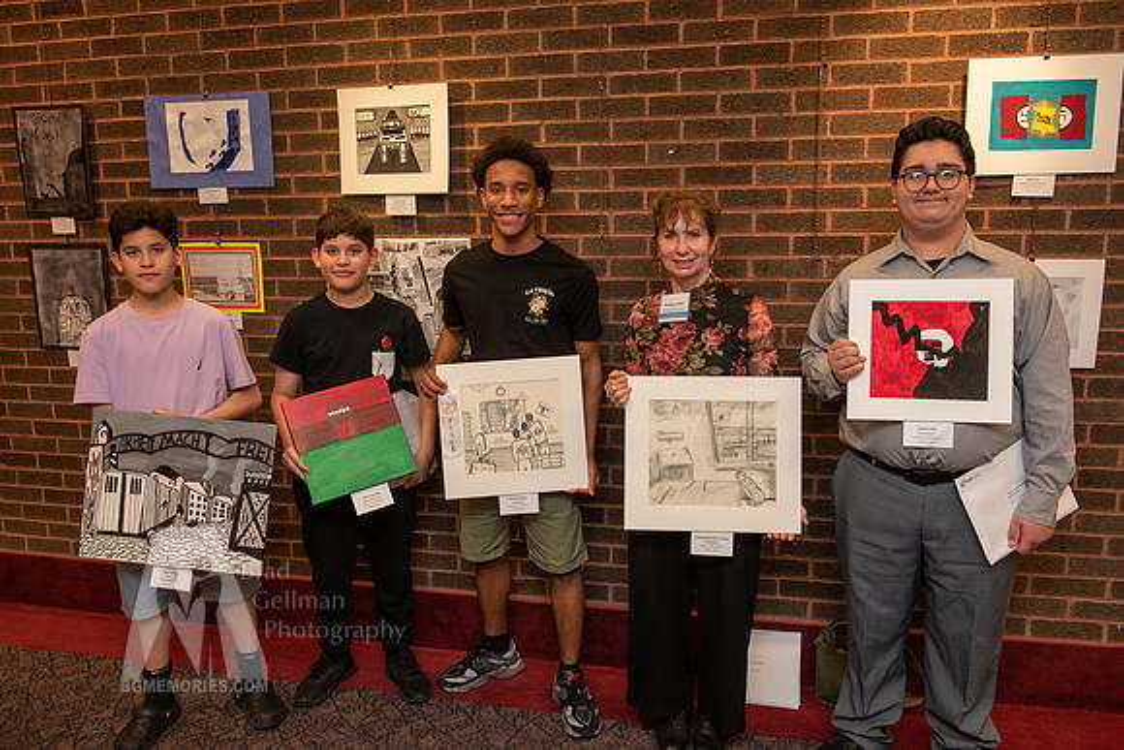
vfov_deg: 45.0
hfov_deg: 63.6
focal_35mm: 29
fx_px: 906
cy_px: 375
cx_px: 562
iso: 1600
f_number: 5.6
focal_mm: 29
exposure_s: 1/125
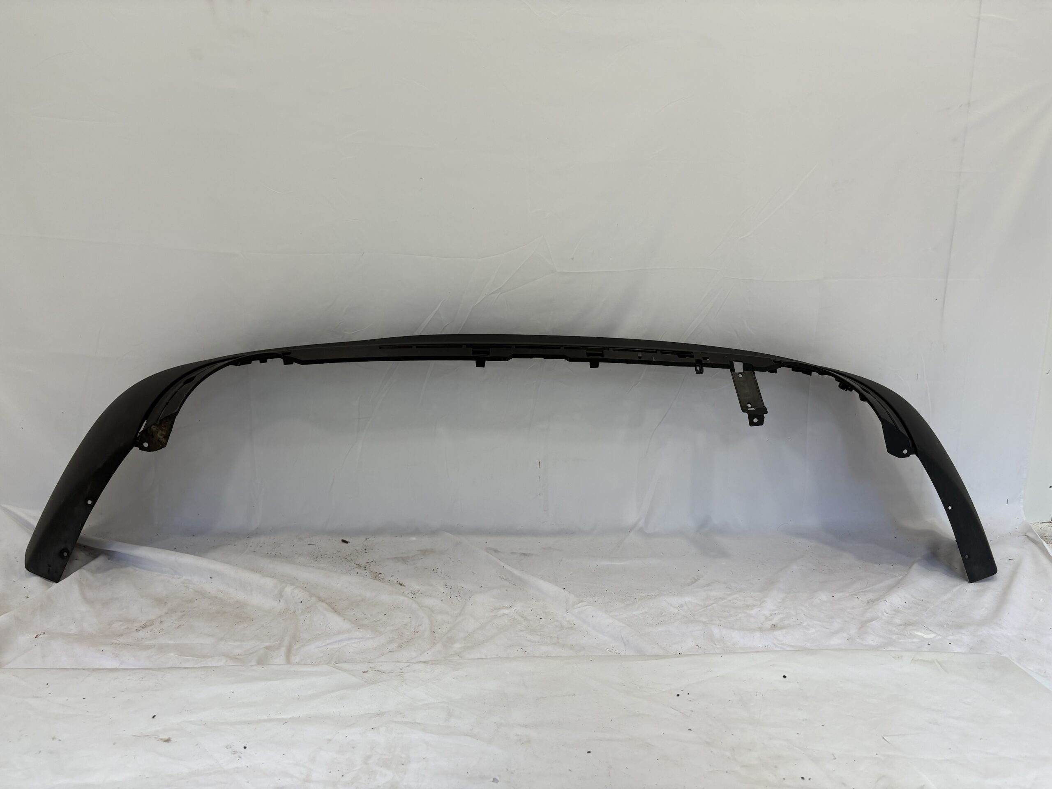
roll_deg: -0.9
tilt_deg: -11.2
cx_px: 526
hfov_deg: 67.3
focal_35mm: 26
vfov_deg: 53.1
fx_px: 790
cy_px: 394
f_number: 1.6
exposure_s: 1/122
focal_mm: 5.96
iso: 50
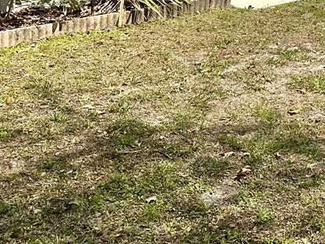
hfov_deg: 19.6
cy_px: -179
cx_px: 425
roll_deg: -1.2
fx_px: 864
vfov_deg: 14.4
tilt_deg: +1.1
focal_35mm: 92
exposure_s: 1/8197
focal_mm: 6.86
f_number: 1.78
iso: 80
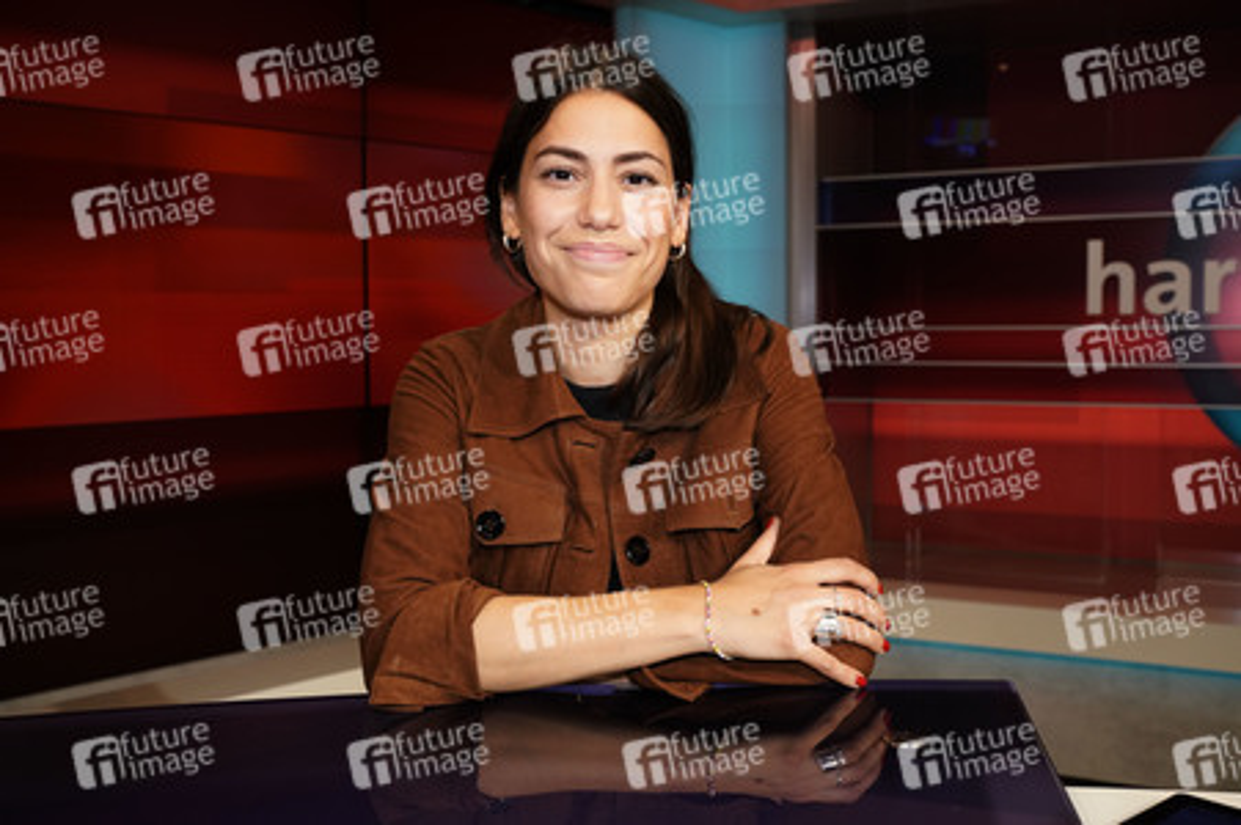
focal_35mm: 32
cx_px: 620
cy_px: 412
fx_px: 1102
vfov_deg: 41.1
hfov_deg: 58.8
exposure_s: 1/200
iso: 2000
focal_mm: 32
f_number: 5.6
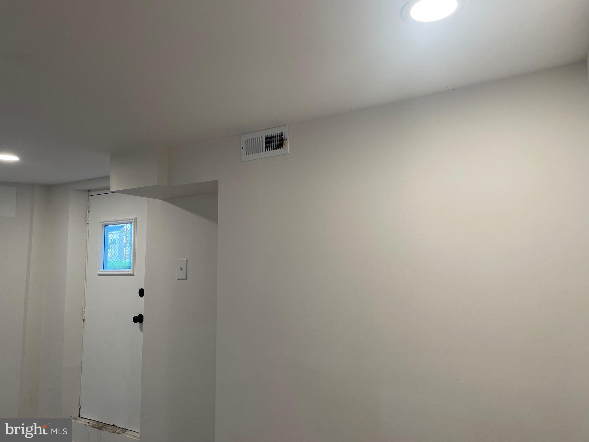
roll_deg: +1.2
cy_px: 221
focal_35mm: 26
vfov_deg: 53.1
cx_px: 294
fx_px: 442
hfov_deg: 67.3
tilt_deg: +5.7
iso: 100
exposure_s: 1/120
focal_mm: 4.2
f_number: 1.6
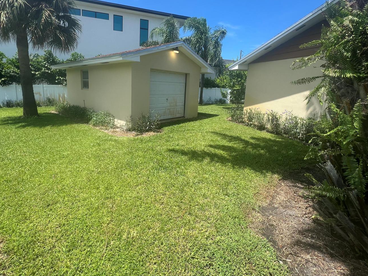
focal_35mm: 16
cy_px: 113
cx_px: 170
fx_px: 170
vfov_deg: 77.4
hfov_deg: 94.3
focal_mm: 1.57
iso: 32
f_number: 1.8
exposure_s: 1/911
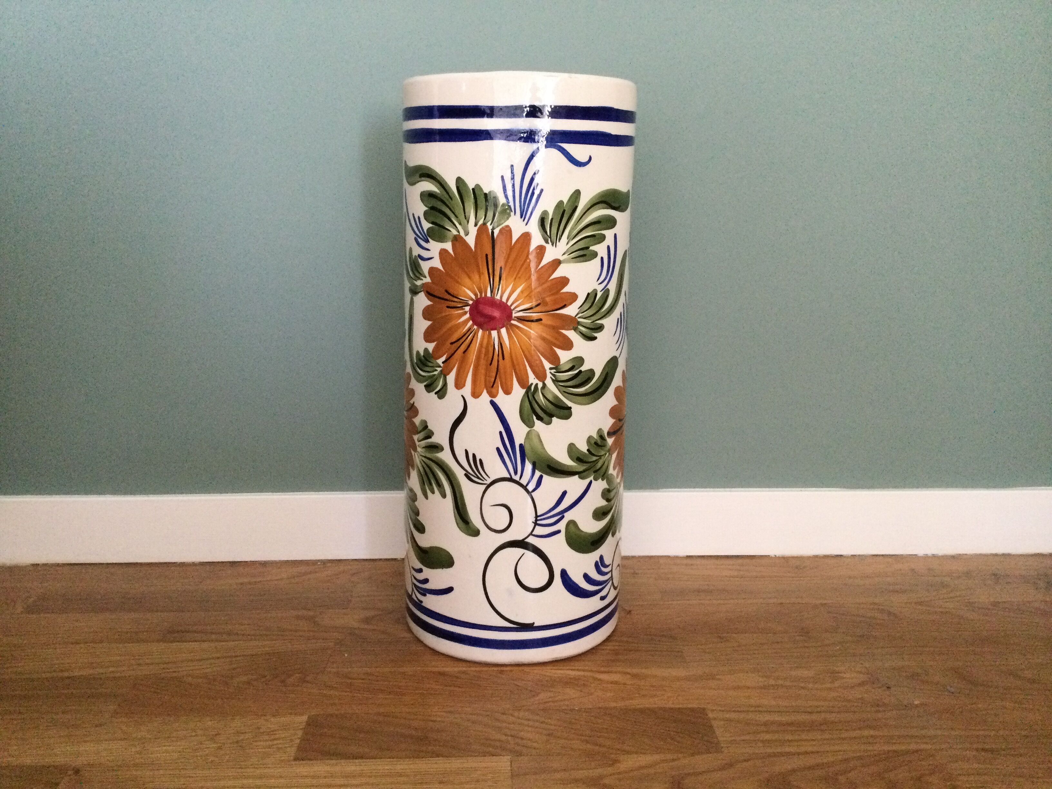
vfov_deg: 45.4
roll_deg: +0.5
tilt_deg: -12.7
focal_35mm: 31
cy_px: 394
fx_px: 942
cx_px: 526
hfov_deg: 58.4
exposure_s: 1/30
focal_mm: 3.3
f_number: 2.4
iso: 200
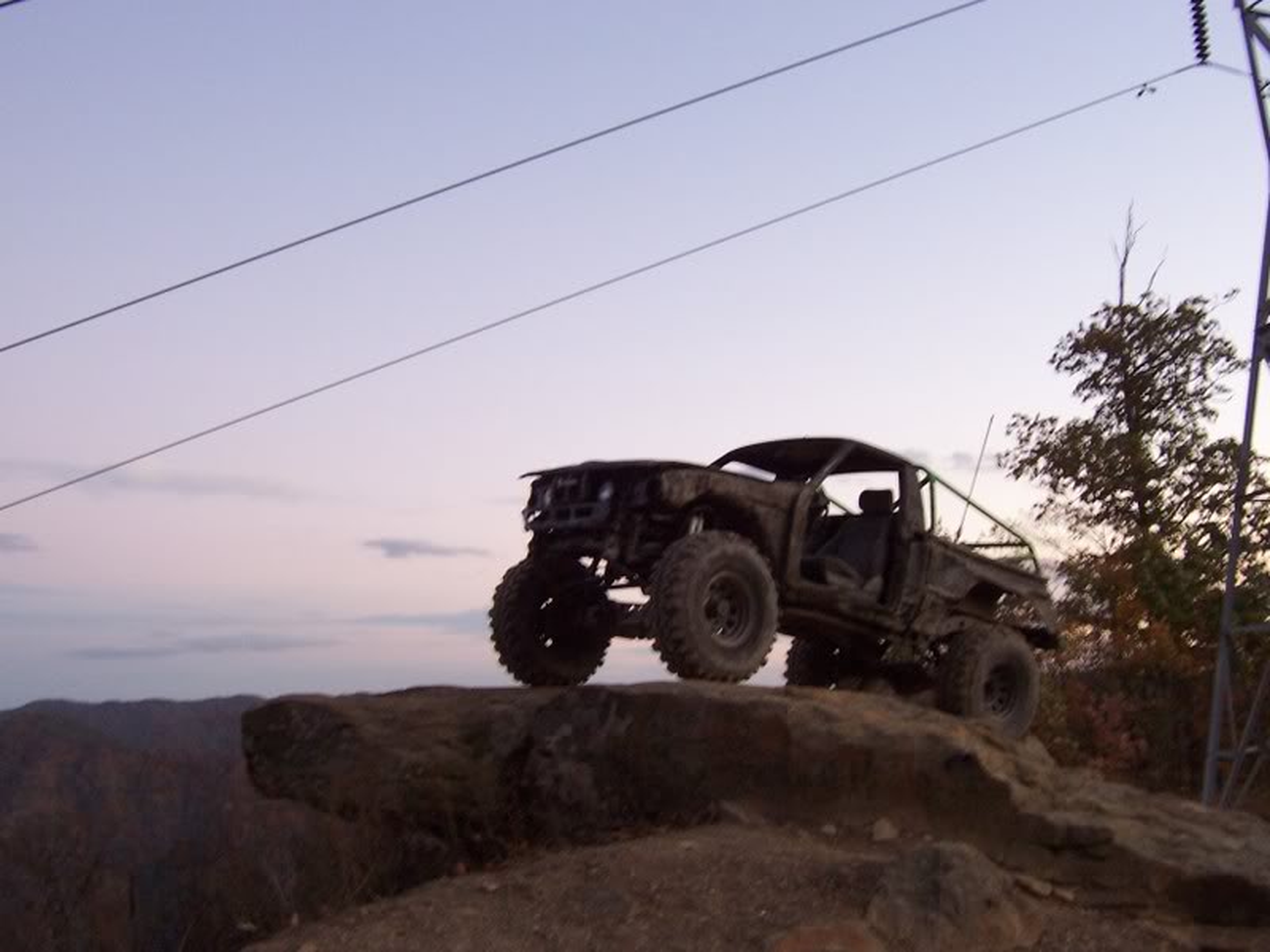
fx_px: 1468
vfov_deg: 36.0
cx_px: 635
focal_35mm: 40
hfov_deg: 46.8
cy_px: 476
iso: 140
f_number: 4
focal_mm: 6.7
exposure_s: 1/8
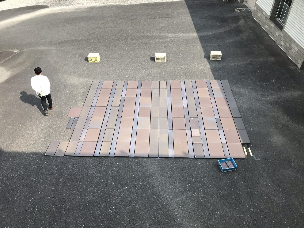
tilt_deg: -41.3
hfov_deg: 63.4
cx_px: 152
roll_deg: +0.4
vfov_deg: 49.7
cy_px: 114
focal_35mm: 28
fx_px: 246
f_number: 1.8
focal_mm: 3.99
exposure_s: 1/1168
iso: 20
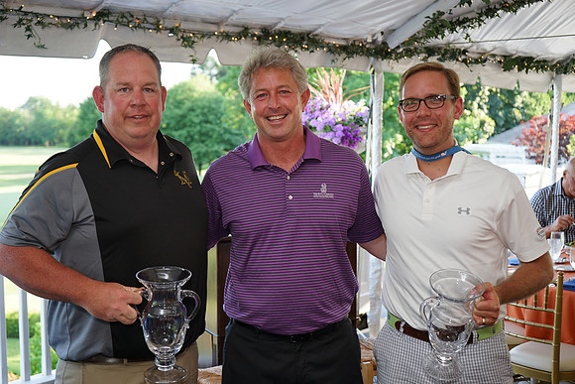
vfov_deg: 27.5
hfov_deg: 40.3
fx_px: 783
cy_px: 192
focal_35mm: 49
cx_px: 288
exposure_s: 1/80
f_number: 5
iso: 250
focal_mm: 49
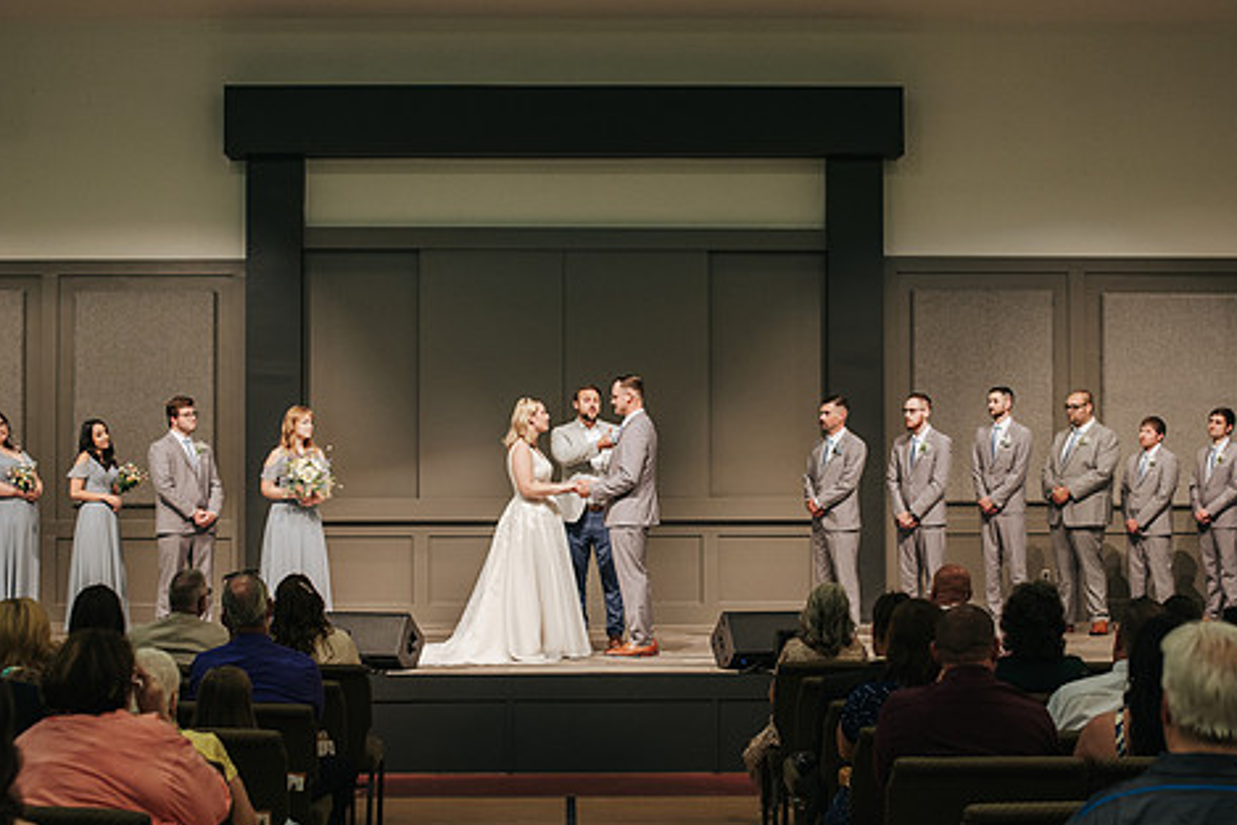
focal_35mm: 69
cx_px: 602
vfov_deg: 19.7
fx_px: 2372
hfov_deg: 29.2
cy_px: 442
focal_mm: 50
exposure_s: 1/200
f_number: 3.2
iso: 1000
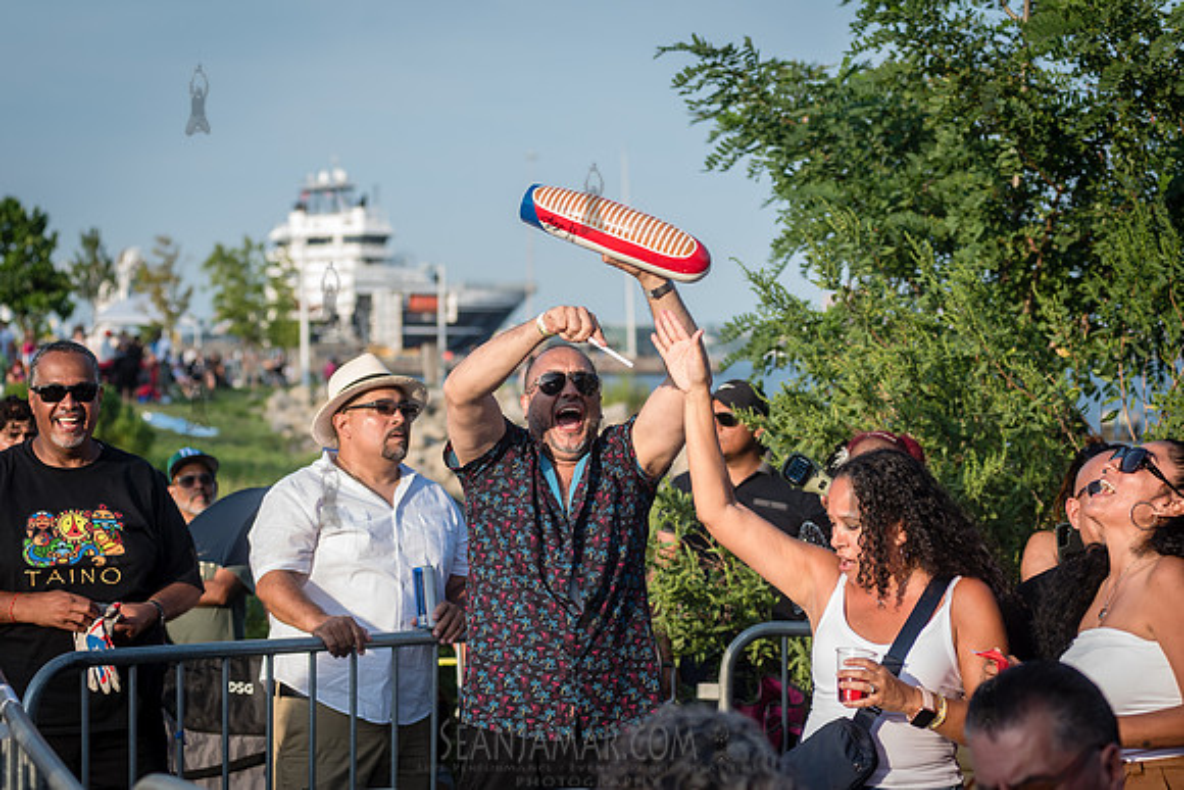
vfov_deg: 17.1
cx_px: 592
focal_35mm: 80
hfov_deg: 25.4
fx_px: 2632
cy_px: 395
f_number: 4
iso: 320
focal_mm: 80
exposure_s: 1/800
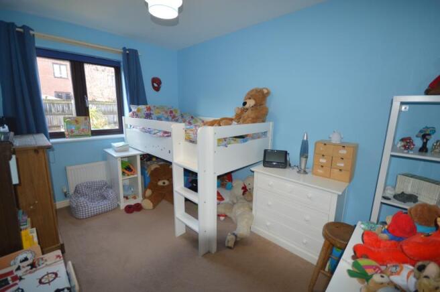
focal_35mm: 15
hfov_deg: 100.4
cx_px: 220
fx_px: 183
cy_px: 146
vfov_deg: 77.2
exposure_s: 1/60
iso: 640
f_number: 4
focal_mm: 10
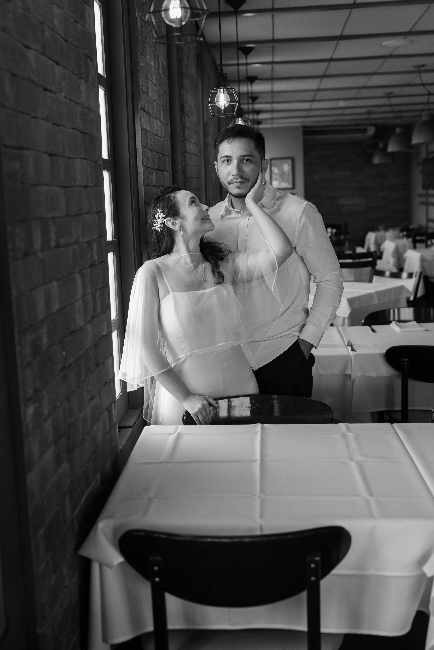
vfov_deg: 42.7
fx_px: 832
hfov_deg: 29.2
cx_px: 217
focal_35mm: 46
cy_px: 325
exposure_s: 1/200
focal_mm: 44
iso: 800
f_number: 3.2
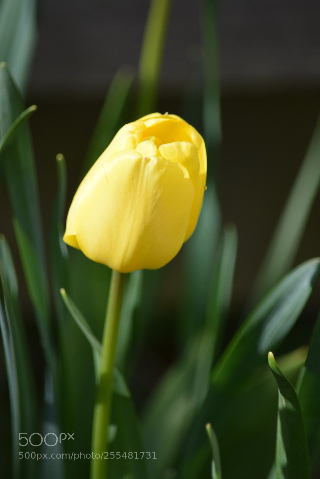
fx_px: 5998
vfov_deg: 4.6
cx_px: 160
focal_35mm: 450
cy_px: 240
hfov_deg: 3.1
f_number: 7.1
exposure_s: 1/800
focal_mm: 300
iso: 200
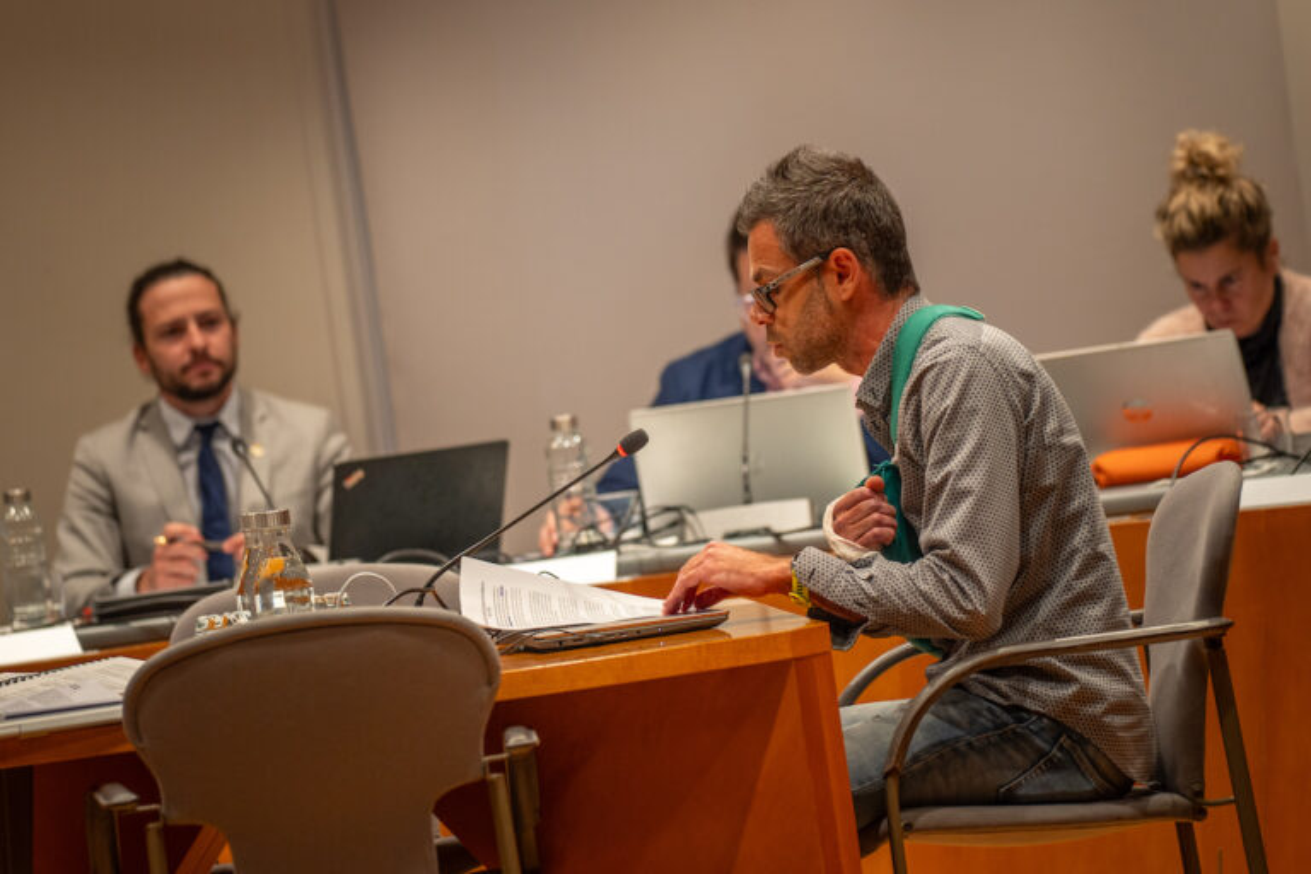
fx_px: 4916
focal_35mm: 135
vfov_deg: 10.2
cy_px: 437
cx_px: 656
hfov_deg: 15.2
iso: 640
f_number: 2.8
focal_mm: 135
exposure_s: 1/160
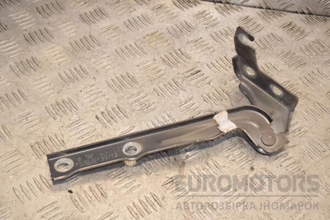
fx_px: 660
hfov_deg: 28.1
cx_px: 165
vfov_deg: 18.9
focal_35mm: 72
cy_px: 110
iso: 800
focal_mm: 48
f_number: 7.1
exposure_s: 1/200
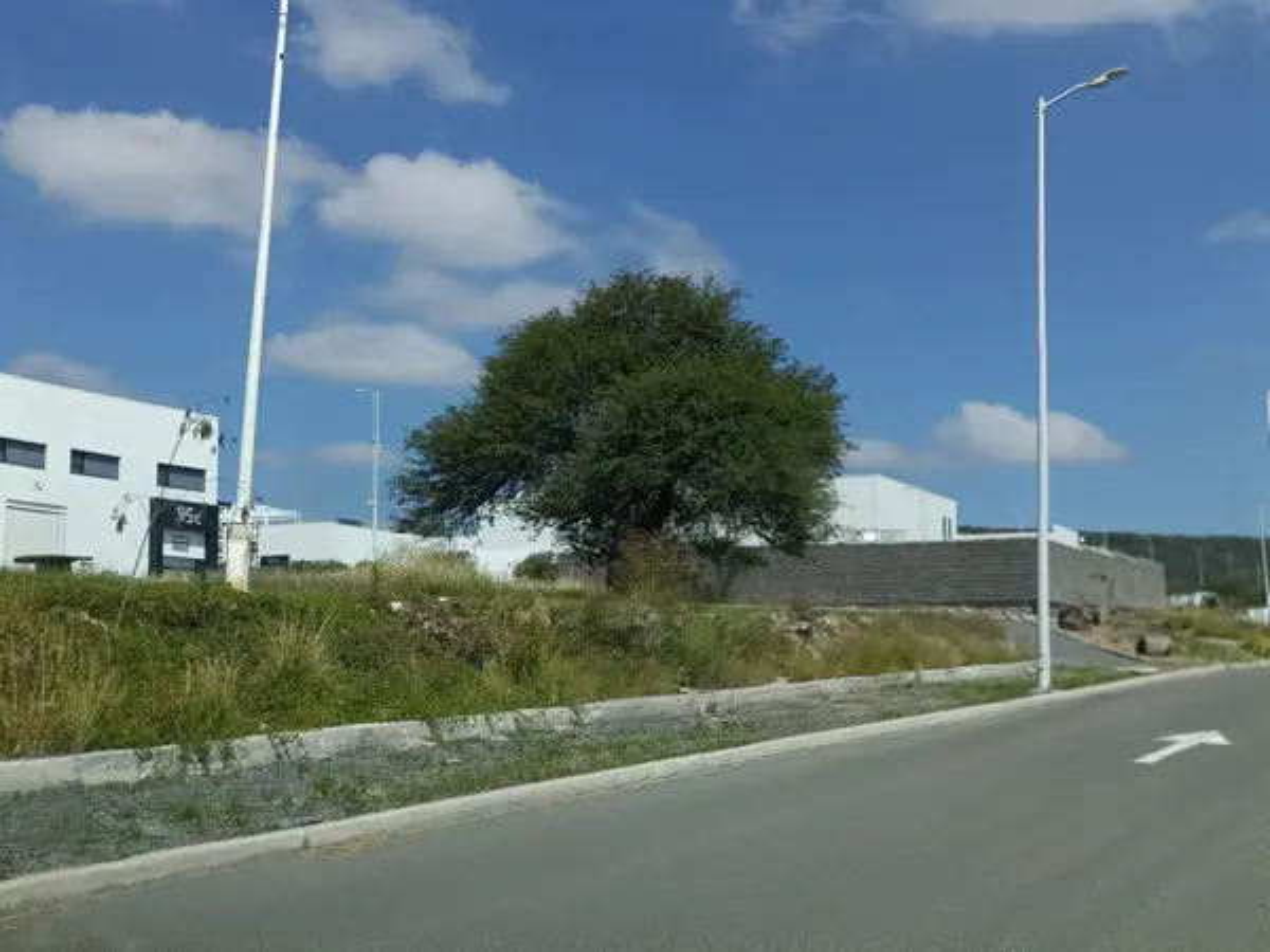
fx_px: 1724
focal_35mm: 47
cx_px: 635
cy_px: 476
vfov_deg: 30.9
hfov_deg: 40.4
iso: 64
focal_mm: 7.08
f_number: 4.5
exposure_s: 1/1282
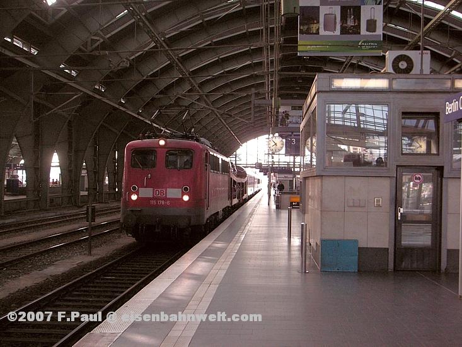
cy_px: 174
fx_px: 627
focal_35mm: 47
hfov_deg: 40.4
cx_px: 231
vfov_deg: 30.9
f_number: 3.6
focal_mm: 7.7
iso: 160
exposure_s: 1/125
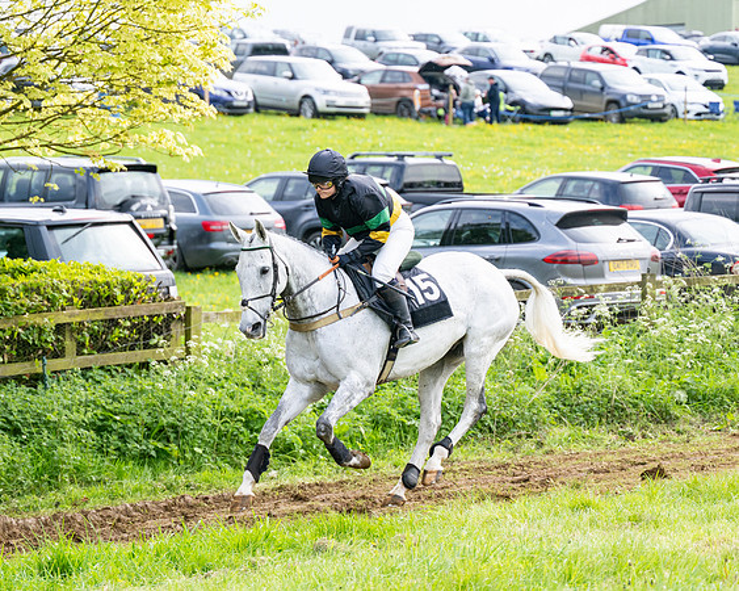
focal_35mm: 178
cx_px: 390
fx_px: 3888
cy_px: 337
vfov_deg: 8.7
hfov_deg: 10.9
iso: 400
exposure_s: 1/1600
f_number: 4
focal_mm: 125
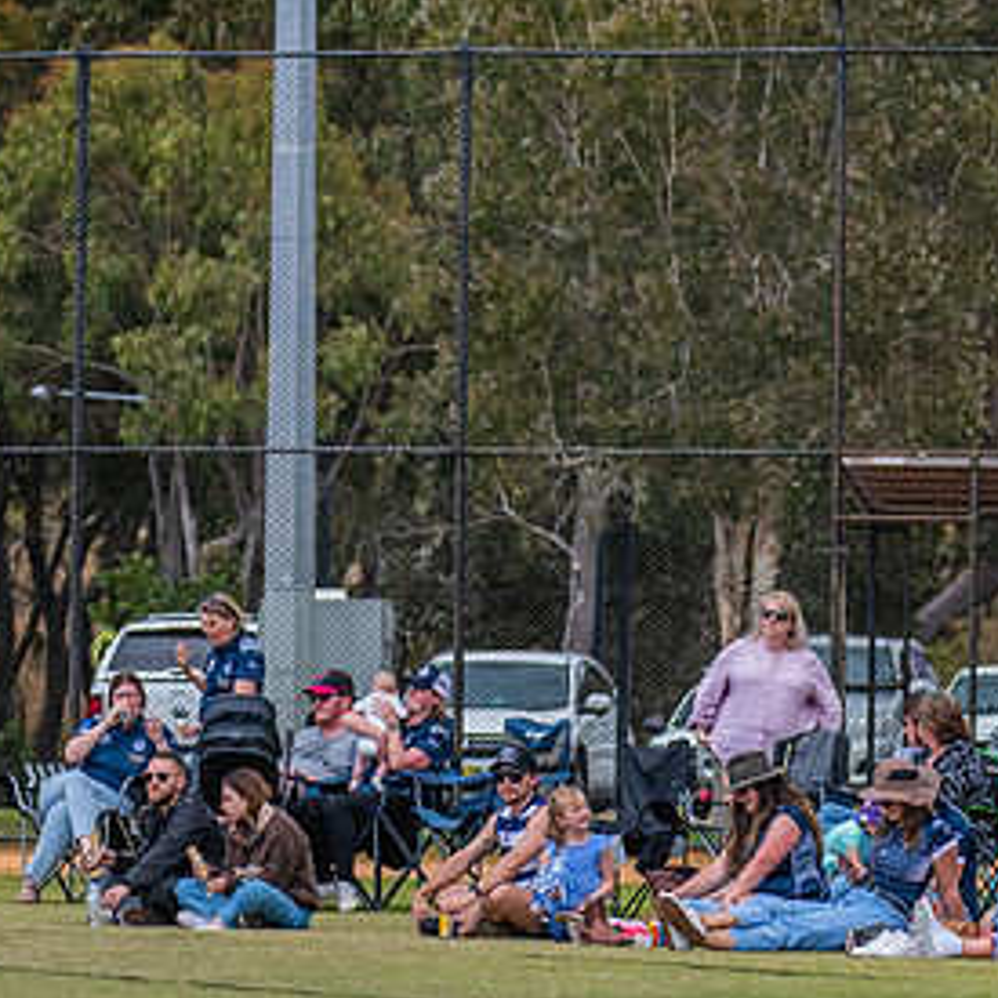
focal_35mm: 413
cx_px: 1228
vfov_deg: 4.2
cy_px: 829
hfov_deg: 4.2
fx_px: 13471
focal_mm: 170
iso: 800
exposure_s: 1/1600
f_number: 5.6
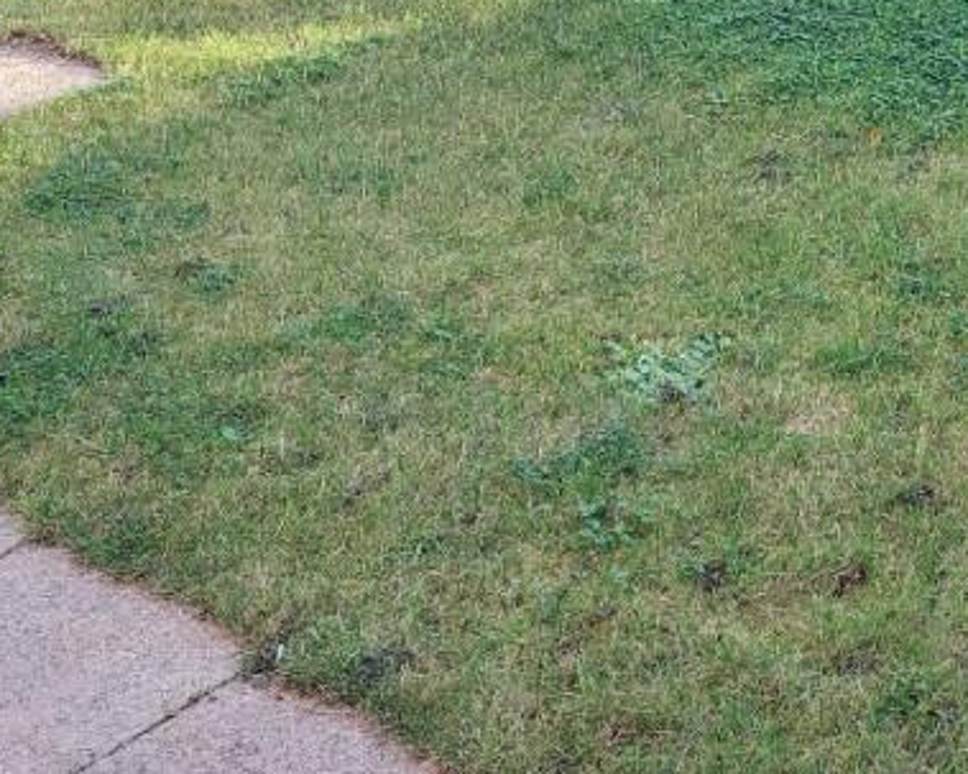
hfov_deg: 25.8
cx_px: 1154
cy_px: 128
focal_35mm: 66
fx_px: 1890
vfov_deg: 22.7
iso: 50
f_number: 1.8
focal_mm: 5.23
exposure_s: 1/100
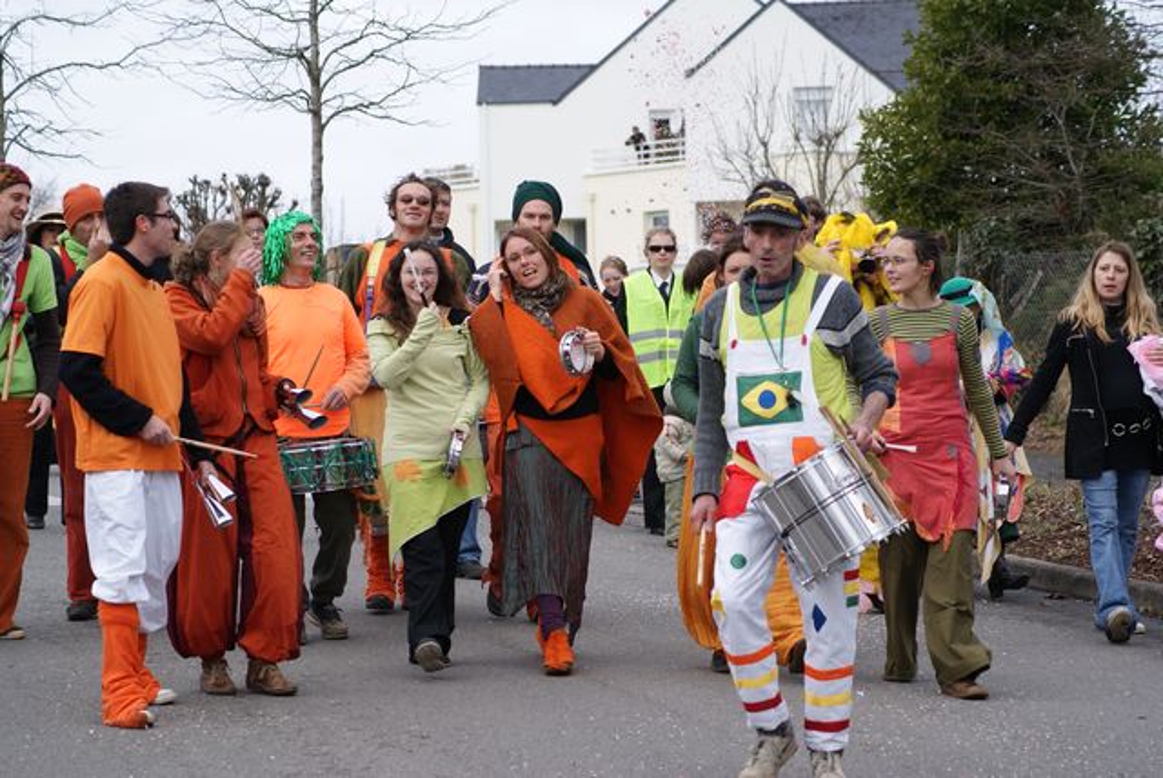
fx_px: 4123
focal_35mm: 128
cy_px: 389
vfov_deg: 10.8
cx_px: 582
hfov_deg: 16.1
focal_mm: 85
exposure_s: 1/160
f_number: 5.6
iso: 100
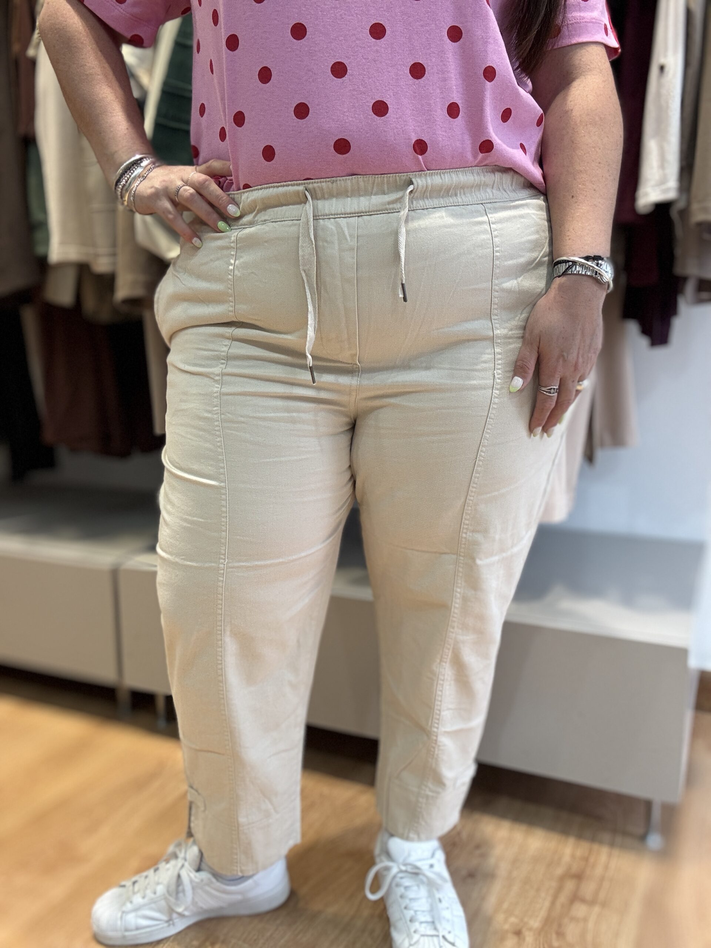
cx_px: 356
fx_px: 822
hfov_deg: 46.8
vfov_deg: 60.0
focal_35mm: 30
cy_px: 474
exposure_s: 1/50
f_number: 1.9
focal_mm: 2.69
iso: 50
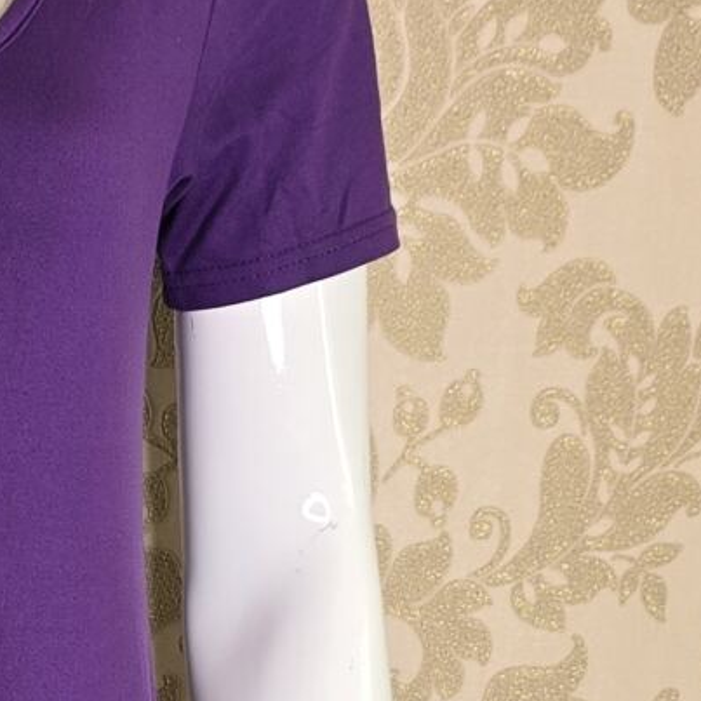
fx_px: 2956
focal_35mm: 129
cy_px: 884
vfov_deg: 13.1
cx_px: -261
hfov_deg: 13.0
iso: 32
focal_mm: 6.3
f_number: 1.7
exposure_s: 1/50
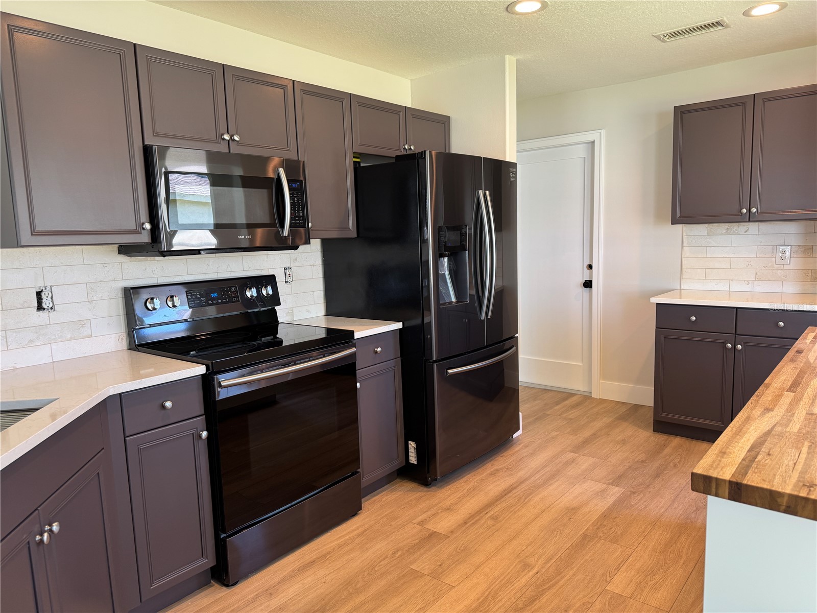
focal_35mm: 24
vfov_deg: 56.8
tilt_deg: -7.1
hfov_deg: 71.6
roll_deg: +2.2
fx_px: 566
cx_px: 408
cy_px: 306
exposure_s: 1/60
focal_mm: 6.76
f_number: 1.78
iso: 125
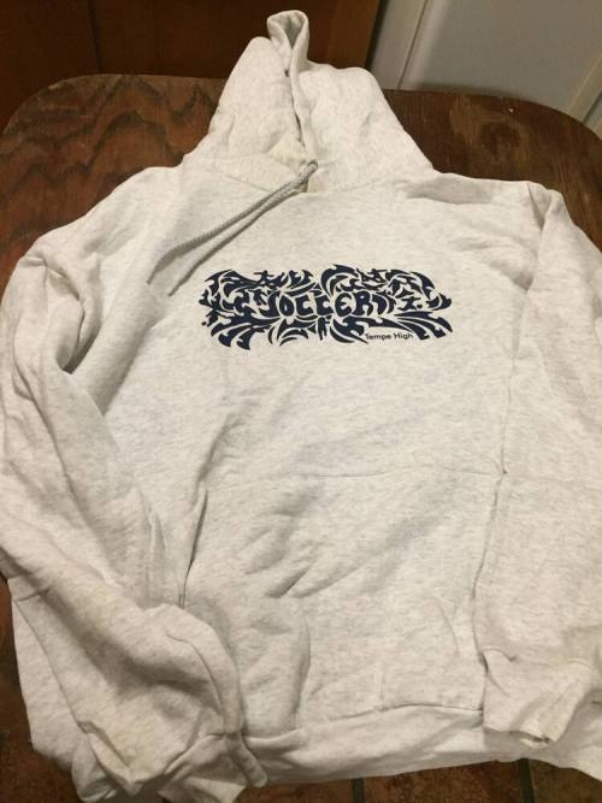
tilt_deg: -63.9
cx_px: 301
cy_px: 402
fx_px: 673
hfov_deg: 48.2
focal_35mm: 29
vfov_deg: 61.7
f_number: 2.2
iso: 200
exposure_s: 1/30
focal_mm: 4.15
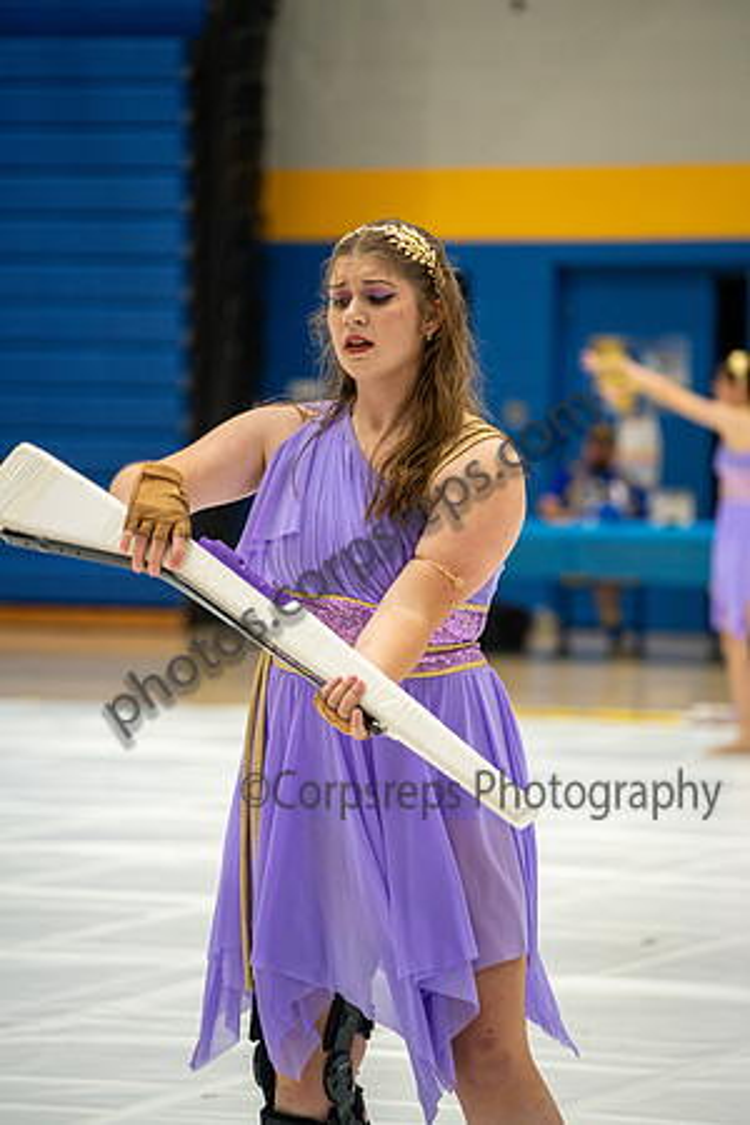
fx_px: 4843
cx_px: 375
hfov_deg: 8.9
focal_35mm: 155
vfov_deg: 13.2
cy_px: 562
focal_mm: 155
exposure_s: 1/500
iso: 2800
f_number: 4
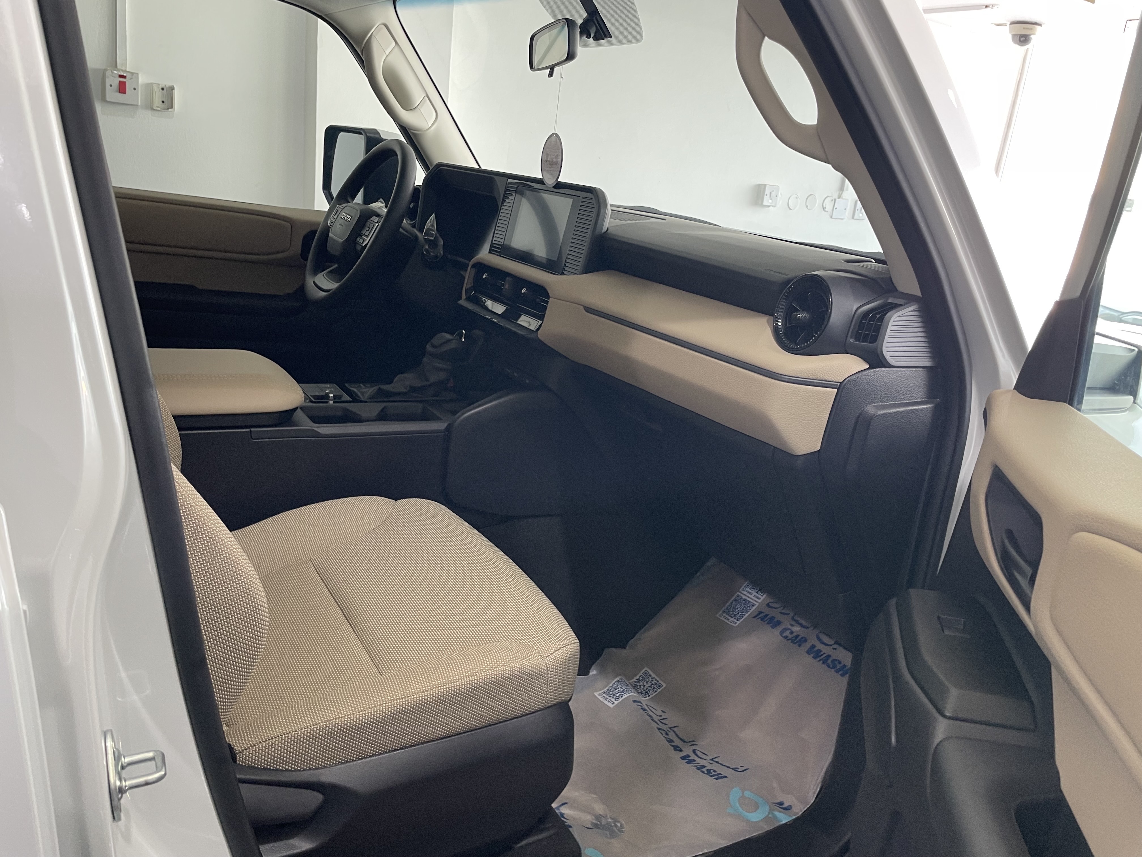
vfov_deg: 53.1
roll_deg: -6.1
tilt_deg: -16.6
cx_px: 571
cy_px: 428
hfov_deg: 67.3
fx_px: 858
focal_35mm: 26
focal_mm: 4.2
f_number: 1.6
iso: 80
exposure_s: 1/50
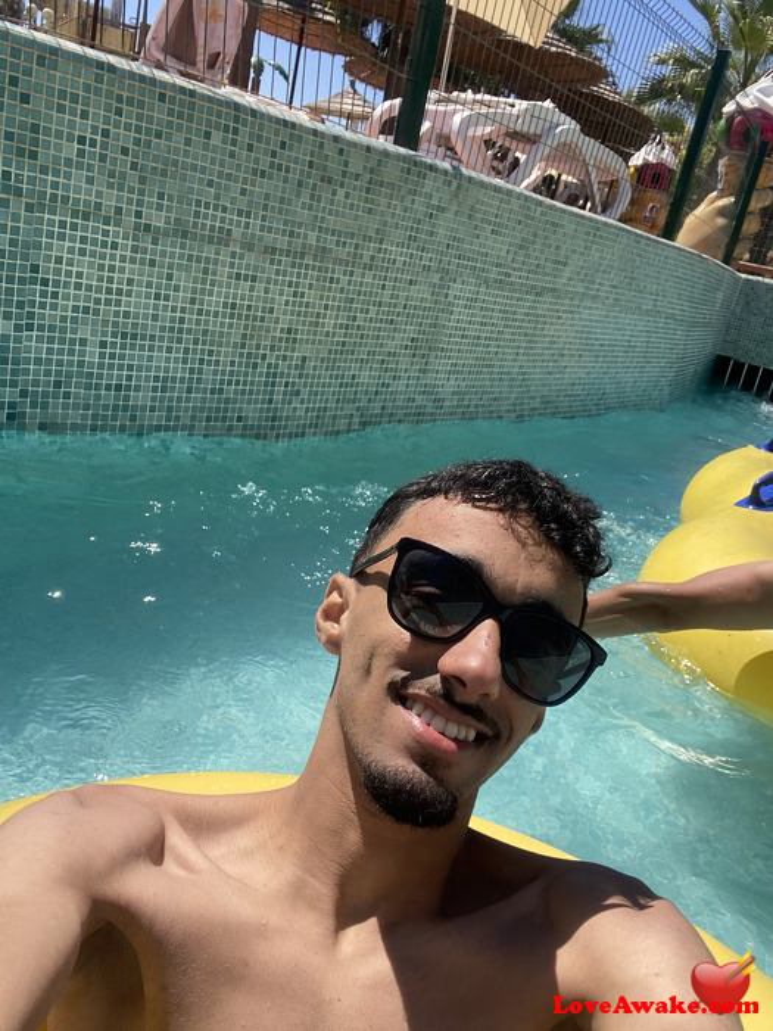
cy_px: 516
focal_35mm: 30
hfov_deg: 46.8
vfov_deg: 60.0
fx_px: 893
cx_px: 386
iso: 25
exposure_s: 1/772
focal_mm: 2.71
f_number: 2.2
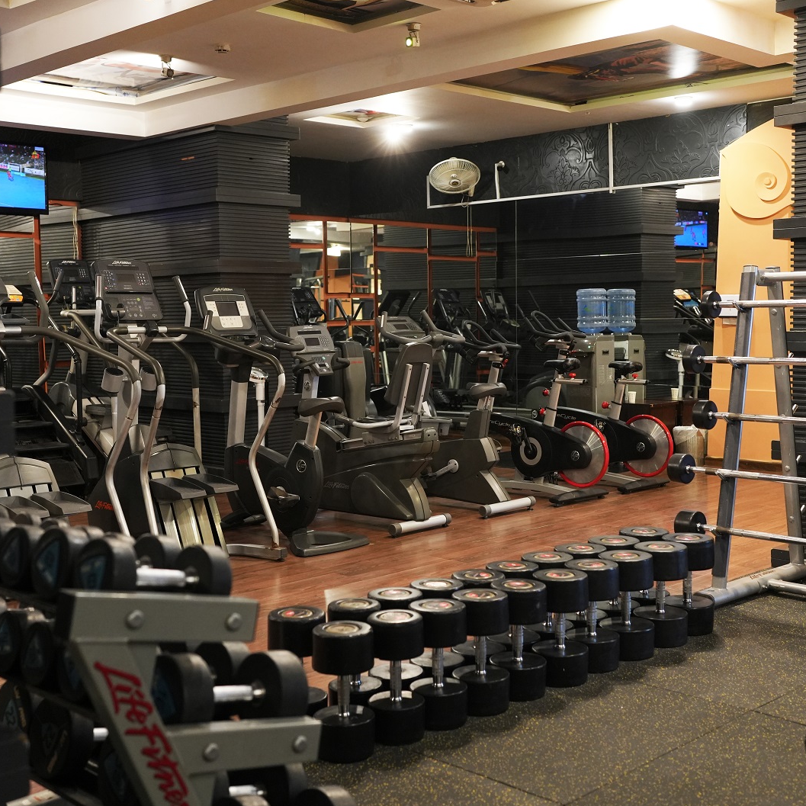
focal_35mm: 45
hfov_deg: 37.5
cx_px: 417
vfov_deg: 37.6
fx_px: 1185
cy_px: 405
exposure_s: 1/100
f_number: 2.8
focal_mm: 35
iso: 2500
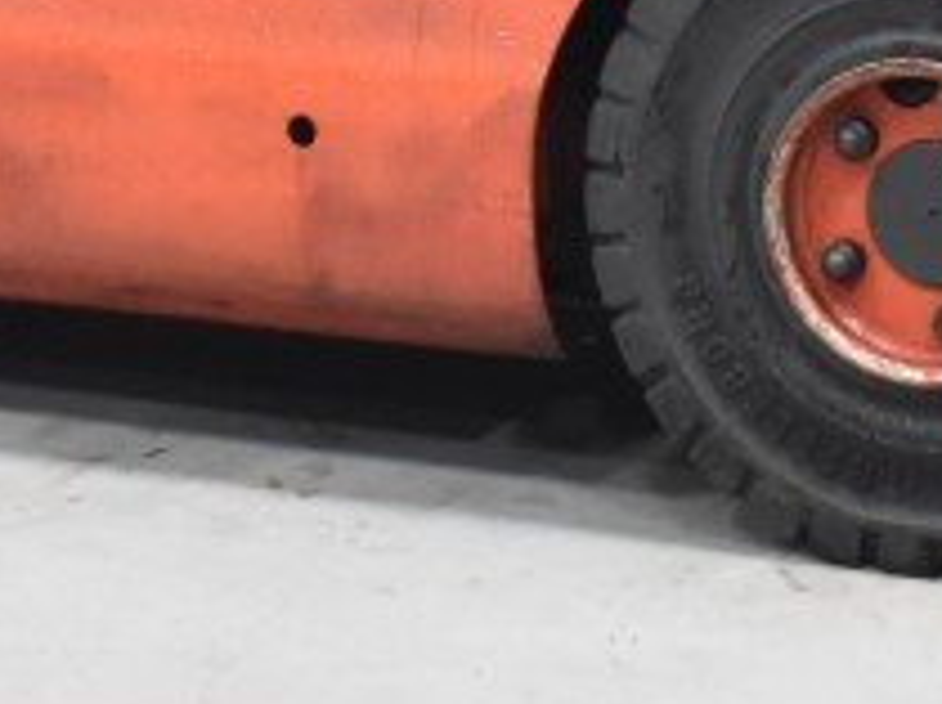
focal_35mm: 223
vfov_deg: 6.3
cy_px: -995
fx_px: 6055
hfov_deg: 8.9
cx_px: 677
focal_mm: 27
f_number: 4
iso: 1600
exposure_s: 1/40
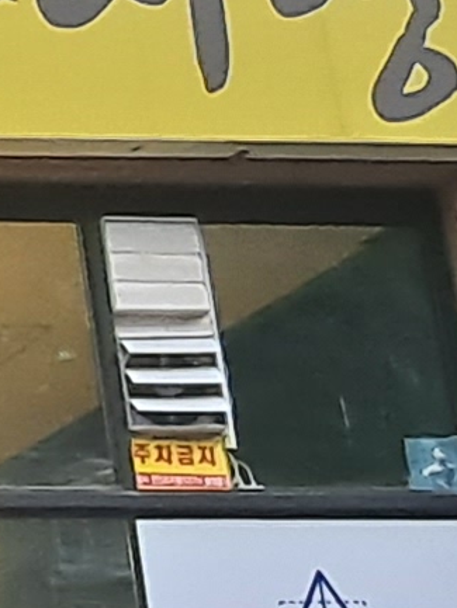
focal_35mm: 120
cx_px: -626
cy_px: 81
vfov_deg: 16.2
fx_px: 2111
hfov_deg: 10.6
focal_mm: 1.74
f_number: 2.2
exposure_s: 1/120
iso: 50
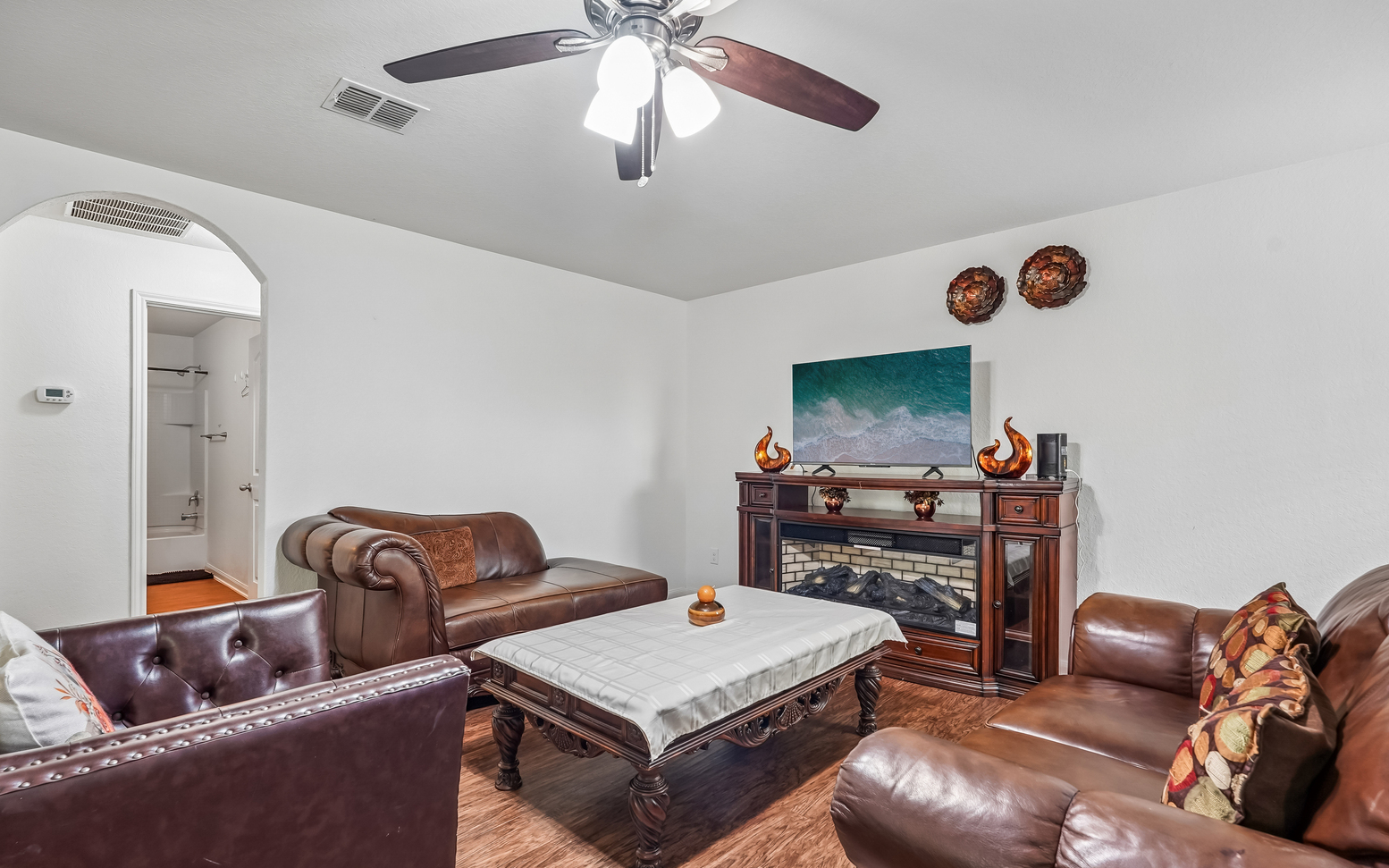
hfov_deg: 92.6
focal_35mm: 18
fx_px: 664
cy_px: 452
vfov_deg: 66.3
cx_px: 689
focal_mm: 16.5
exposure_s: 1/4
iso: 400
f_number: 8
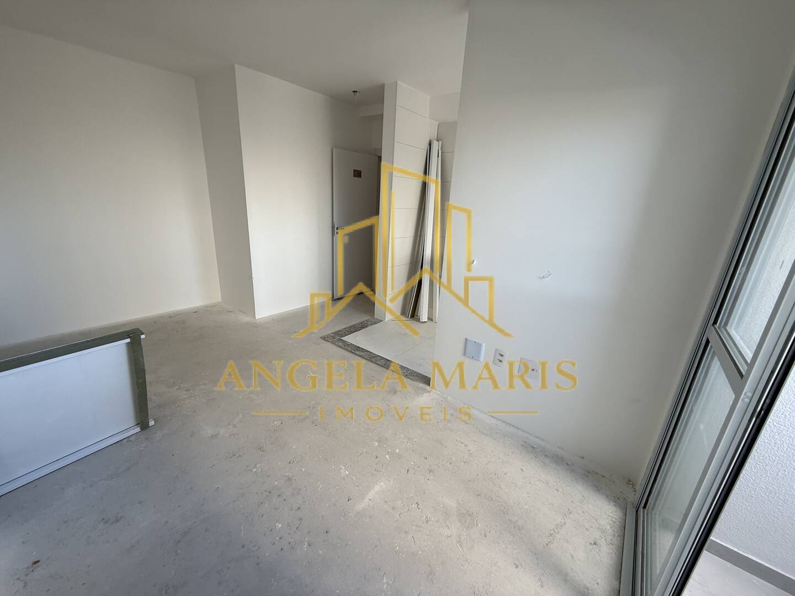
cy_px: 298
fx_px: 322
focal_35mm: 14
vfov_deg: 85.7
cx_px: 398
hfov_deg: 102.1
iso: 80
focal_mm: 2.22
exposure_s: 1/99
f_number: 2.2
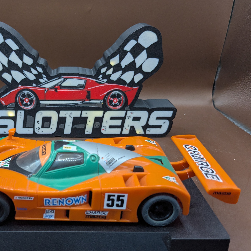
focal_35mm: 37
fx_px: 304
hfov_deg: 43.9
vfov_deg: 44.8
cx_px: 72
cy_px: 141
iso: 194
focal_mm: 4.38
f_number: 1.73
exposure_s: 1/25
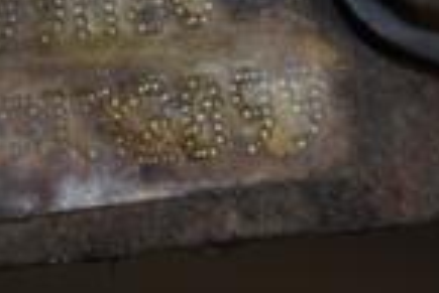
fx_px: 7947
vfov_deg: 2.1
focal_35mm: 651
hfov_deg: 3.2
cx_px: 30
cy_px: 45
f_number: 5.6
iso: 800
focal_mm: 105
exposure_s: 1/60
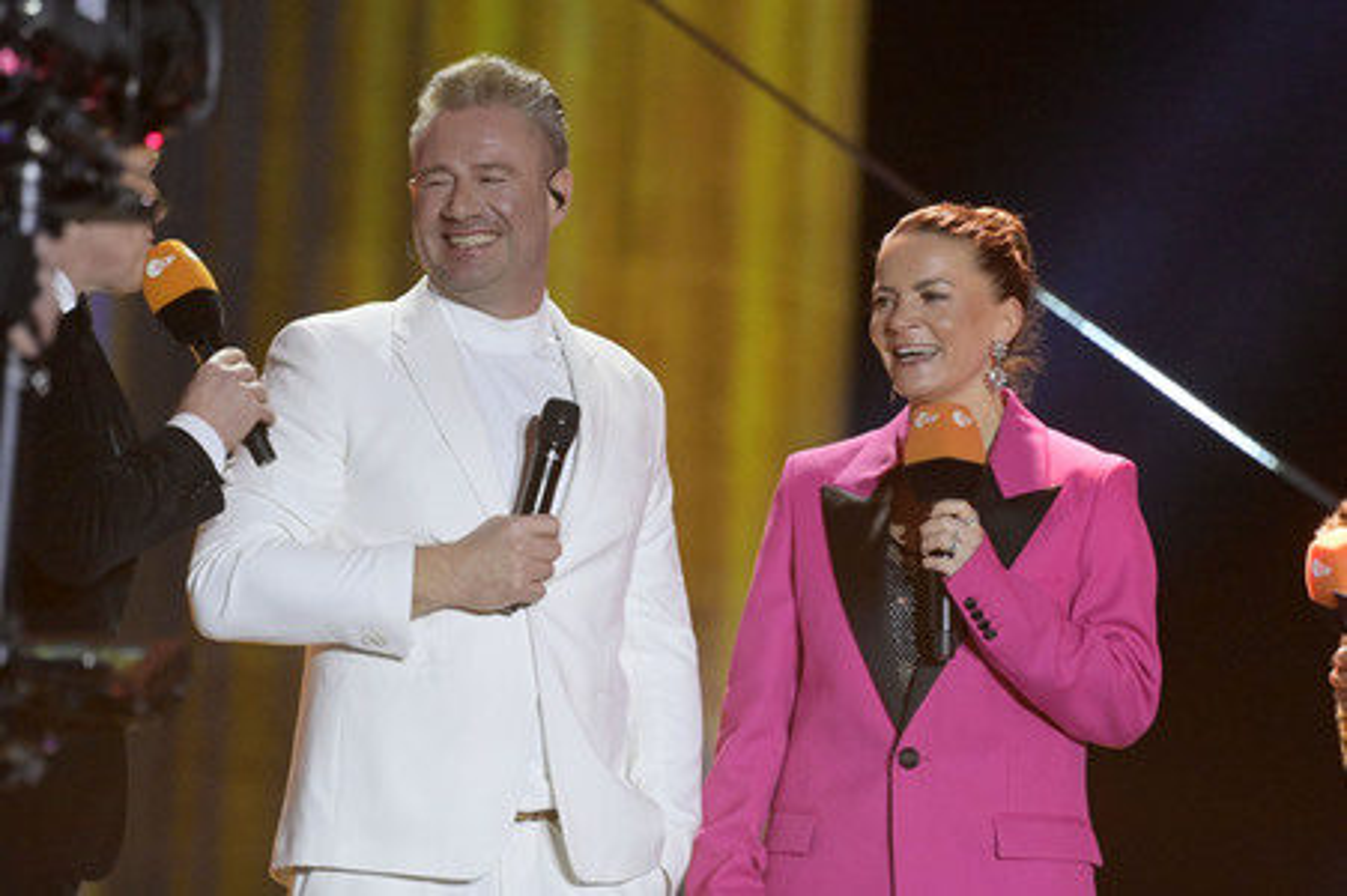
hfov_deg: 5.6
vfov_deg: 3.7
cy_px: 448
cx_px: 674
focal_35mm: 370
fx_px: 13834
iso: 12800
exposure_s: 1/640
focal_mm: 370
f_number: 5.6
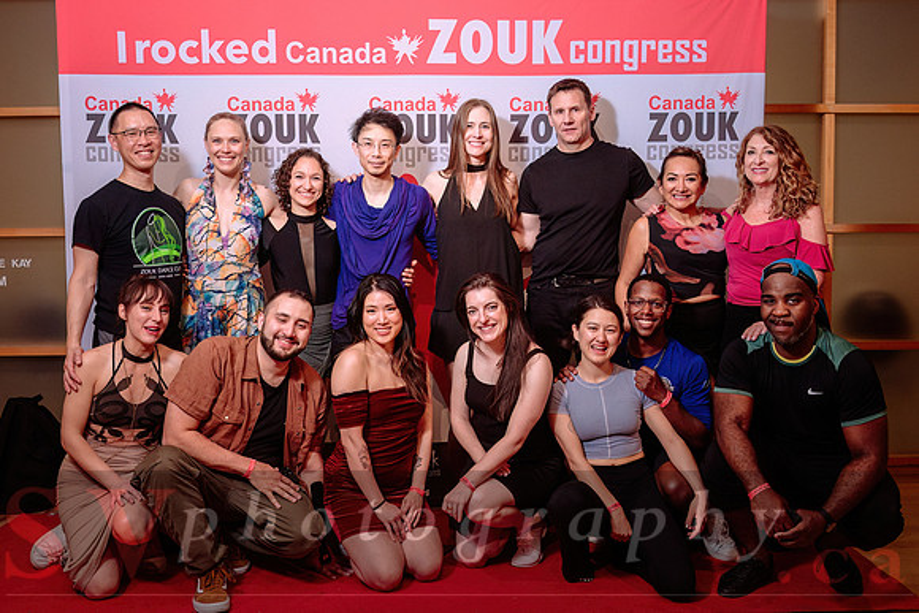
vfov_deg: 34.5
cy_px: 294
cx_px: 459
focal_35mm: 39
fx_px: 988
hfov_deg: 49.9
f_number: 5
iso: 500
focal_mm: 30
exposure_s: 1/100
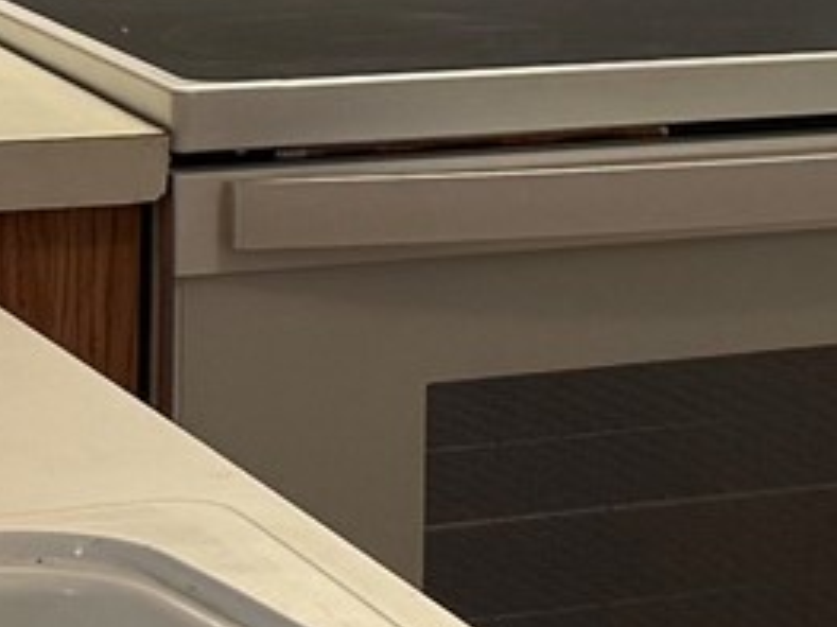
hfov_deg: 10.2
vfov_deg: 7.9
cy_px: -124
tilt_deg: -7.1
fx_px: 4520
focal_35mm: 187
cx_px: 1353
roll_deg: -2.8
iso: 250
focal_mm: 6.76
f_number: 1.78
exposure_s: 1/120
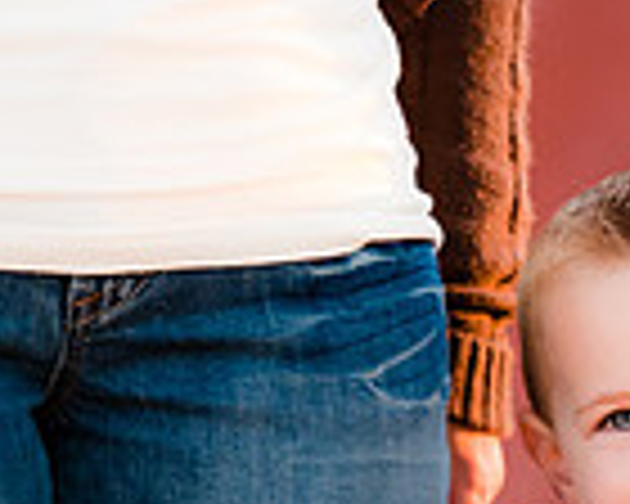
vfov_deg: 2.2
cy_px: 605
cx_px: 720
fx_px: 12996
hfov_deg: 2.8
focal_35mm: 697
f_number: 3.5
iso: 800
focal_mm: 120
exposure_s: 1/160
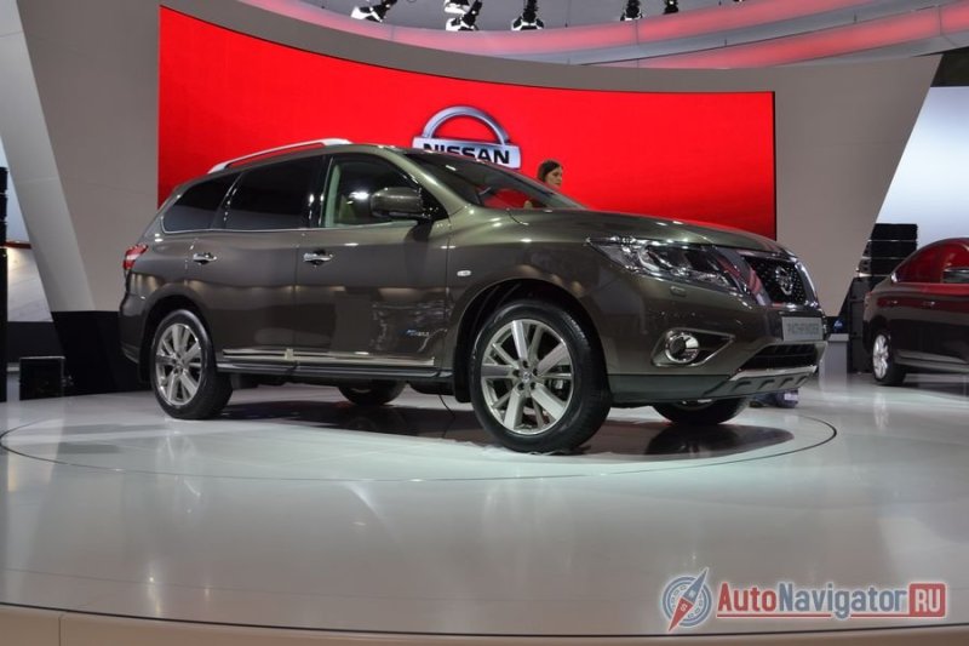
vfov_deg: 36.9
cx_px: 484
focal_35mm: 36
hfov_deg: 53.1
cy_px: 323
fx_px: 969
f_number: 5.6
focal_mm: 24
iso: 400
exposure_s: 1/125
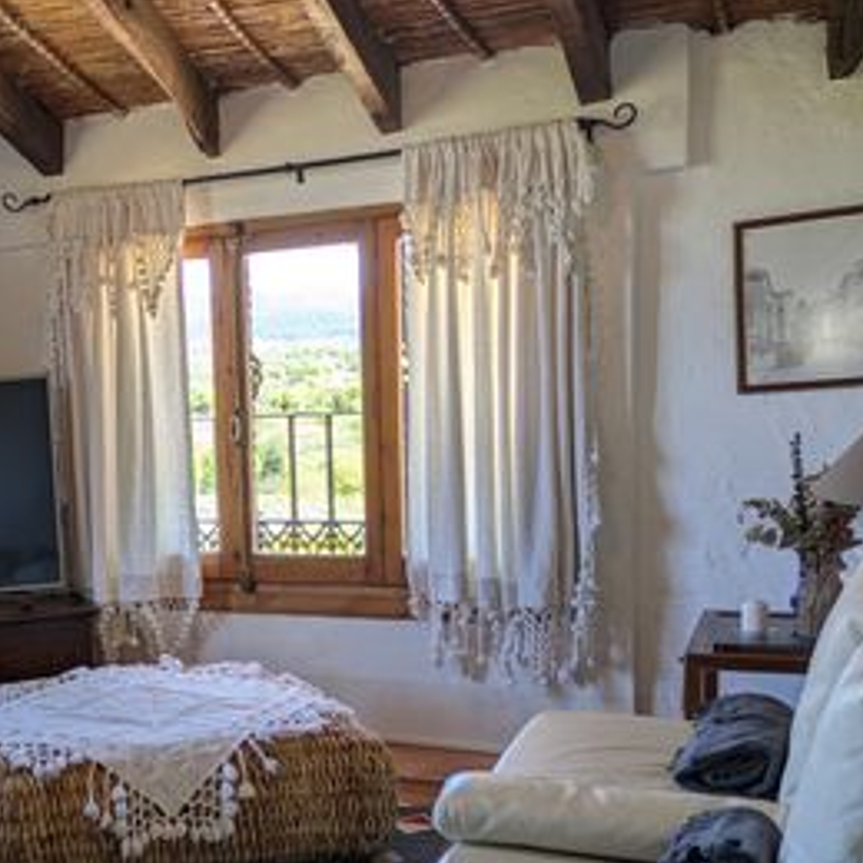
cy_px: 609
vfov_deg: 33.0
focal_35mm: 51
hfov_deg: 31.6
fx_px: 1438
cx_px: 60
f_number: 1.89
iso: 38
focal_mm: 5.43
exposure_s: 1/136
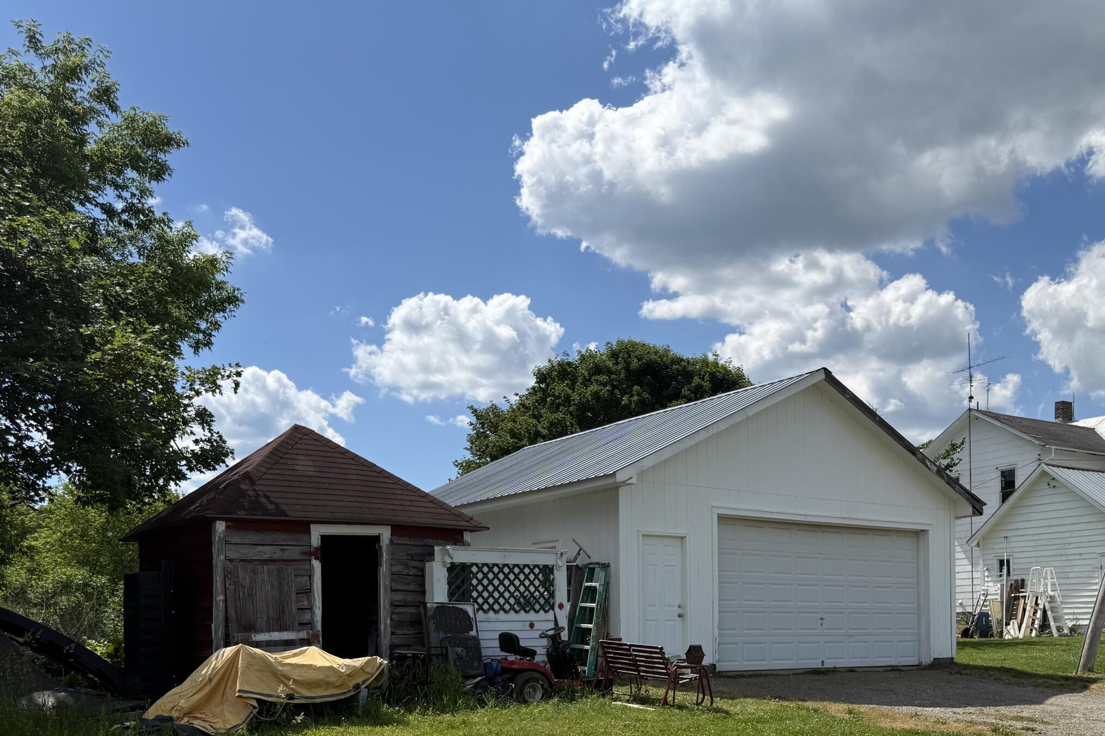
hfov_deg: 51.1
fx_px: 1136
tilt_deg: +2.3
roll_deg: +1.5
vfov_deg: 34.6
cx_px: 718
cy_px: 612
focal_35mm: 37
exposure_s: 1/6711
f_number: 1.78
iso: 80
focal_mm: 6.76
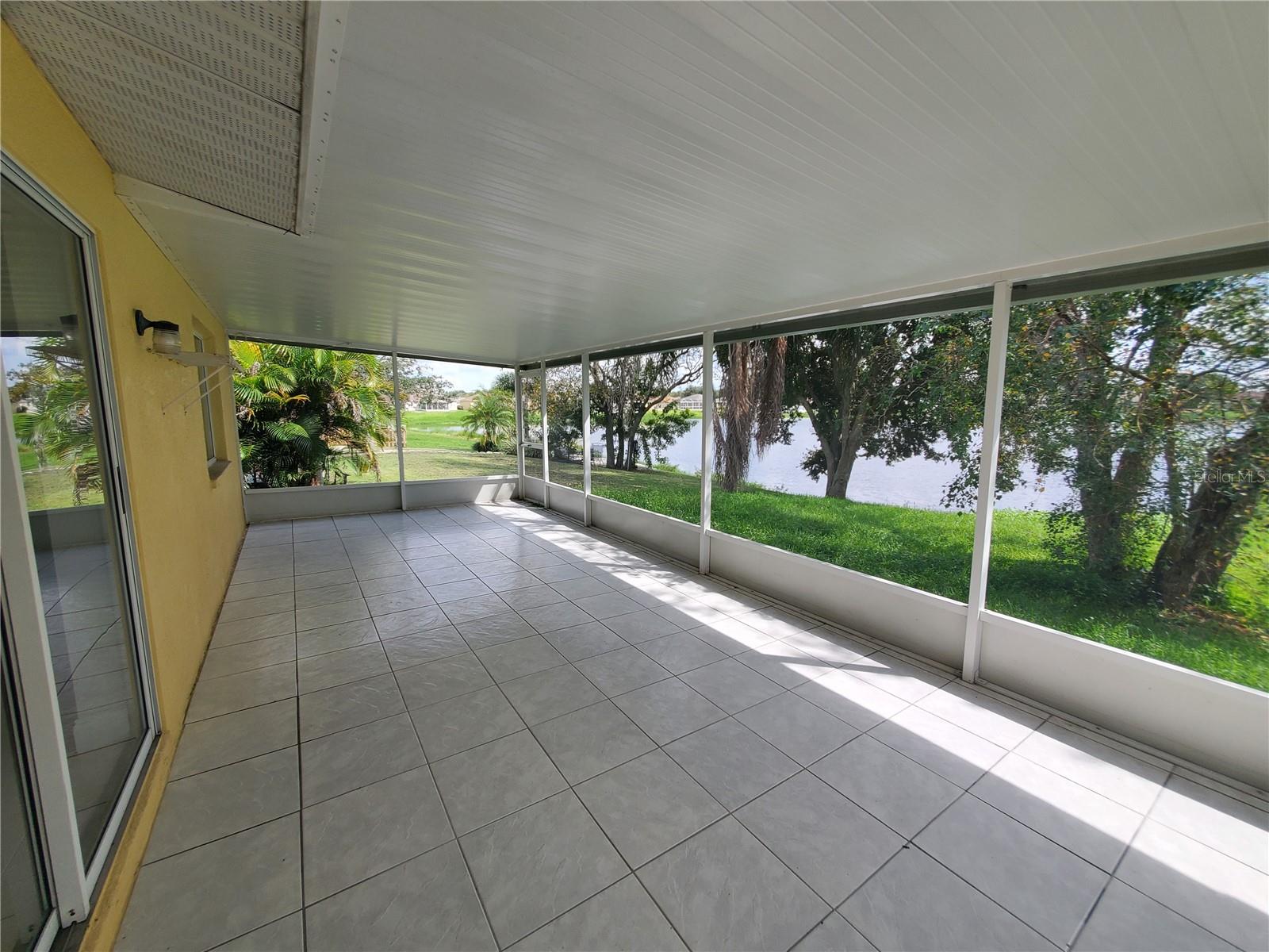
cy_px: 476
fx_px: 477
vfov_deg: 89.9
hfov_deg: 106.2
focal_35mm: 13
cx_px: 634
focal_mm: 1.8
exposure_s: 1/202
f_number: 2.2
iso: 50
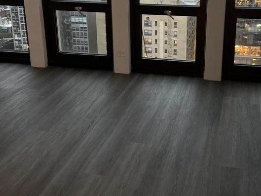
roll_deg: -1.2
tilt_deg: -17.7
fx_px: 370
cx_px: 160
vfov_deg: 29.4
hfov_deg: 38.7
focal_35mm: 49
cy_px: 61
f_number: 1.78
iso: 1600
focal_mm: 6.76
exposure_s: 1/30
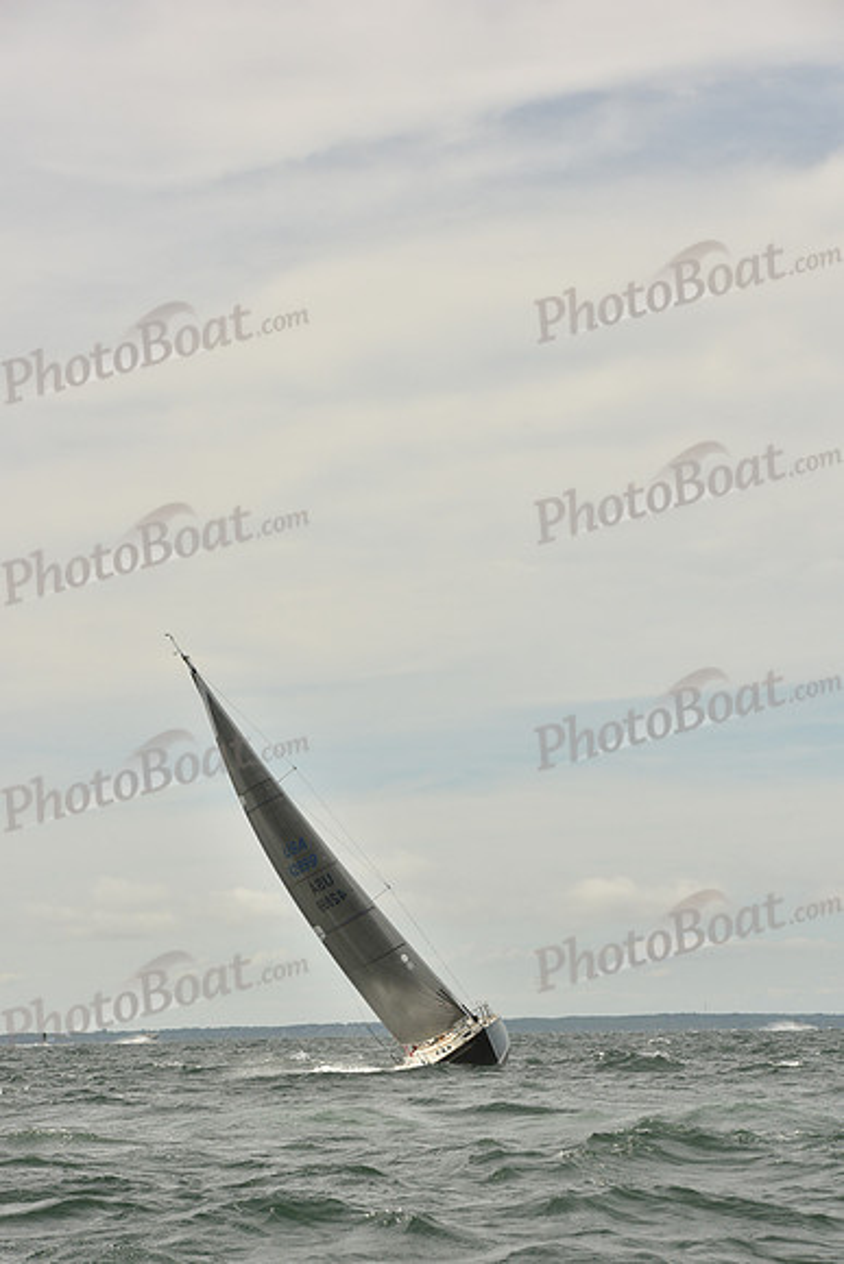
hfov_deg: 13.4
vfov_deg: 20.0
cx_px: 422
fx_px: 3585
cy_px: 632
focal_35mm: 102
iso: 320
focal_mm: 102
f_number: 10
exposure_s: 1/1250
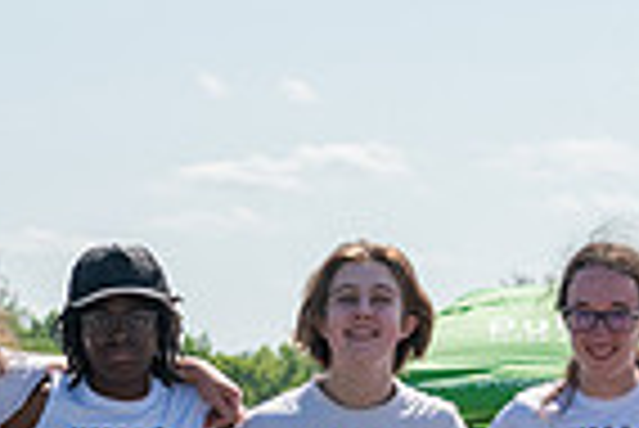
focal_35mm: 277
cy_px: 499
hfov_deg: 7.4
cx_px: 714
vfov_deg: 5.0
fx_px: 4922
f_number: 6.3
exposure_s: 1/2000
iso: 560
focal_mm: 55
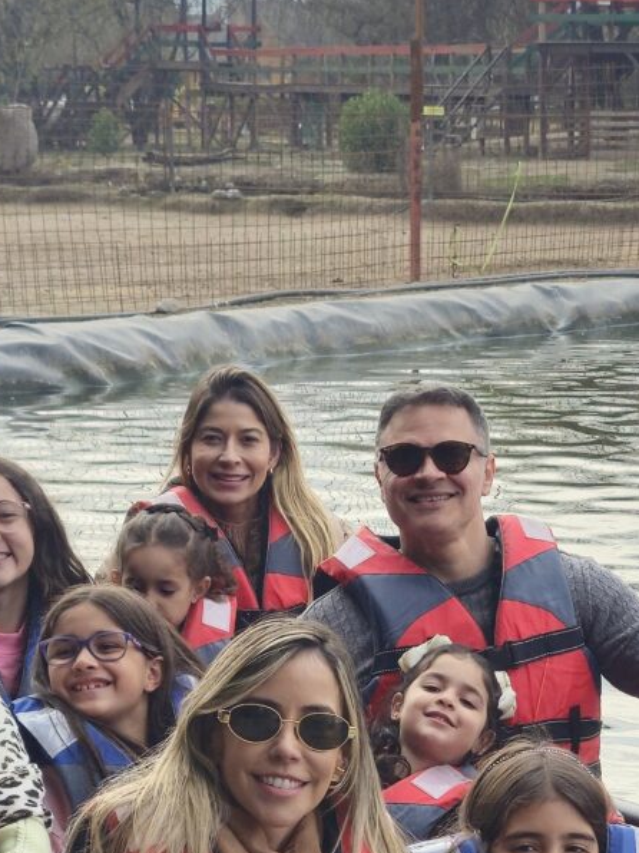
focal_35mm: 99
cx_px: 415
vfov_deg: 19.4
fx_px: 2438
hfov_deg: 14.9
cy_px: 817
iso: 50
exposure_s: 1/898
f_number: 1.8
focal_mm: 5.54
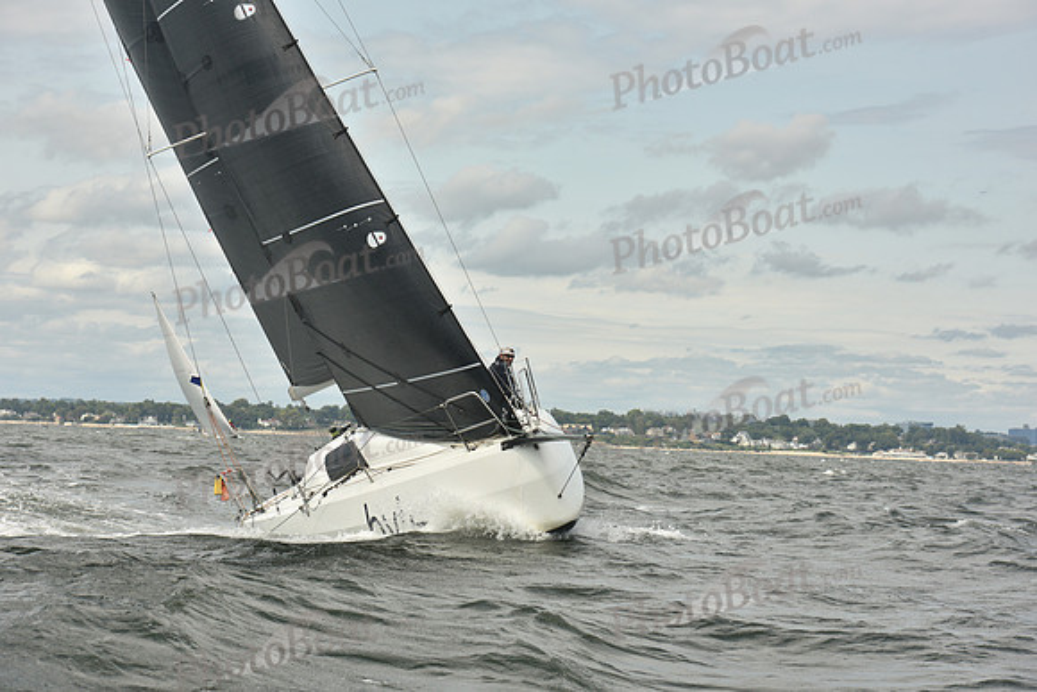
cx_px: 518
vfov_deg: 13.4
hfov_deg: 20.0
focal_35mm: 102
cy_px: 346
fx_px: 2939
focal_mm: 102
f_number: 9
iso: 250
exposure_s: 1/800
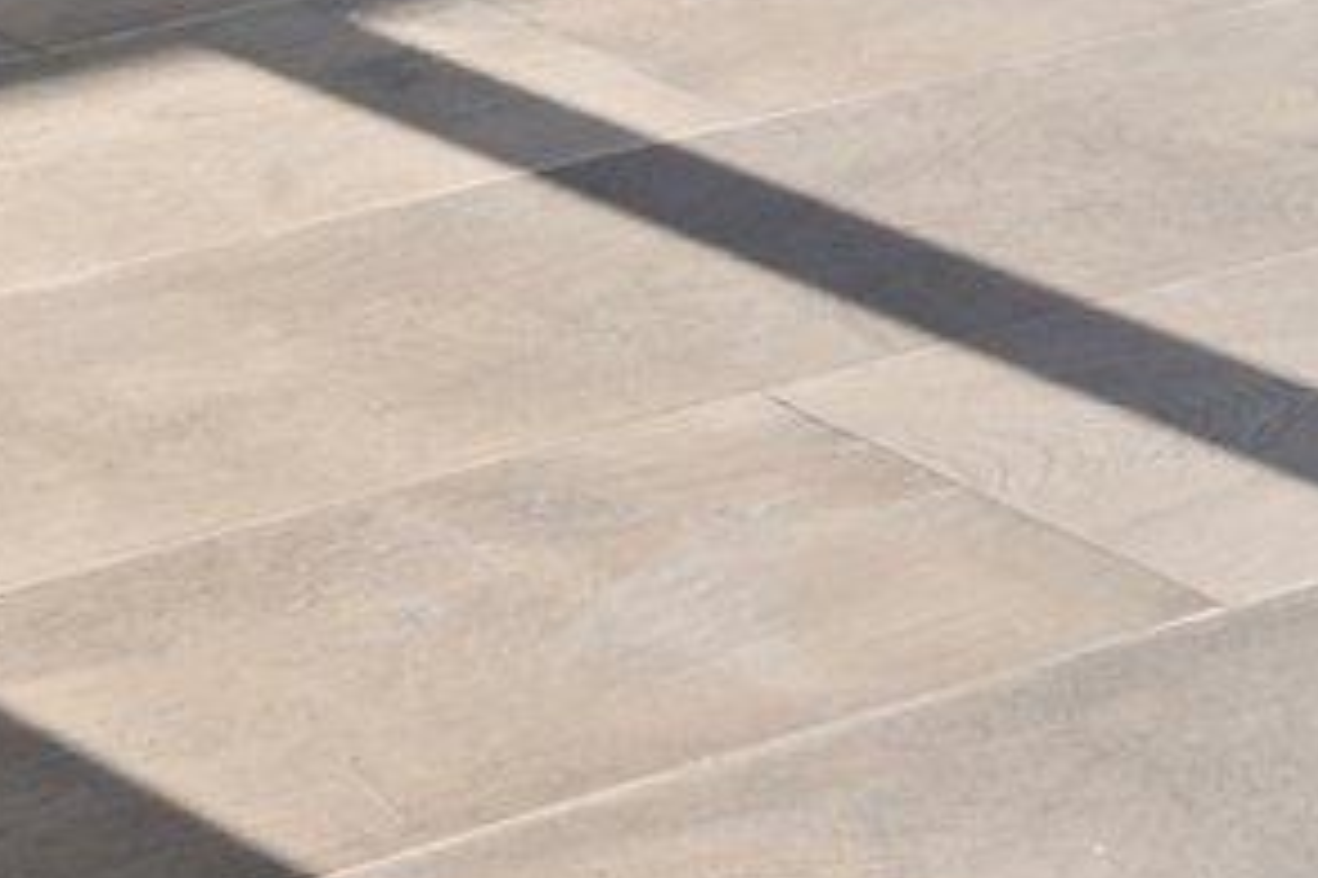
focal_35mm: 108
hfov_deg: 10.4
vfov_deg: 9.6
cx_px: -2982
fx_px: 3970
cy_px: -1826
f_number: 8
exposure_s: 1/100
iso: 400
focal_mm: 15.5
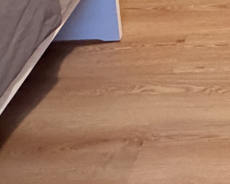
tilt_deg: -9.4
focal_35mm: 82
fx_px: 558
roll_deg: -0.4
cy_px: -283
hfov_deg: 19.2
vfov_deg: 13.0
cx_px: 381
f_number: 2.2
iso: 640
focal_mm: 2.22
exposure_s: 1/50
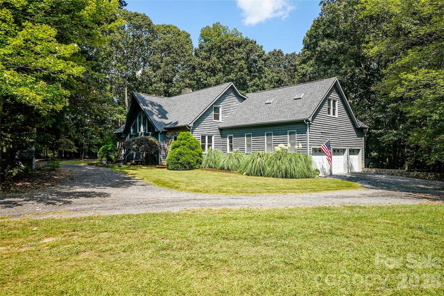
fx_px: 296
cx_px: 222
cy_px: 148
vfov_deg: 53.1
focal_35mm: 24
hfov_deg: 73.8
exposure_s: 1/800
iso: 400
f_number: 7.1
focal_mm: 16
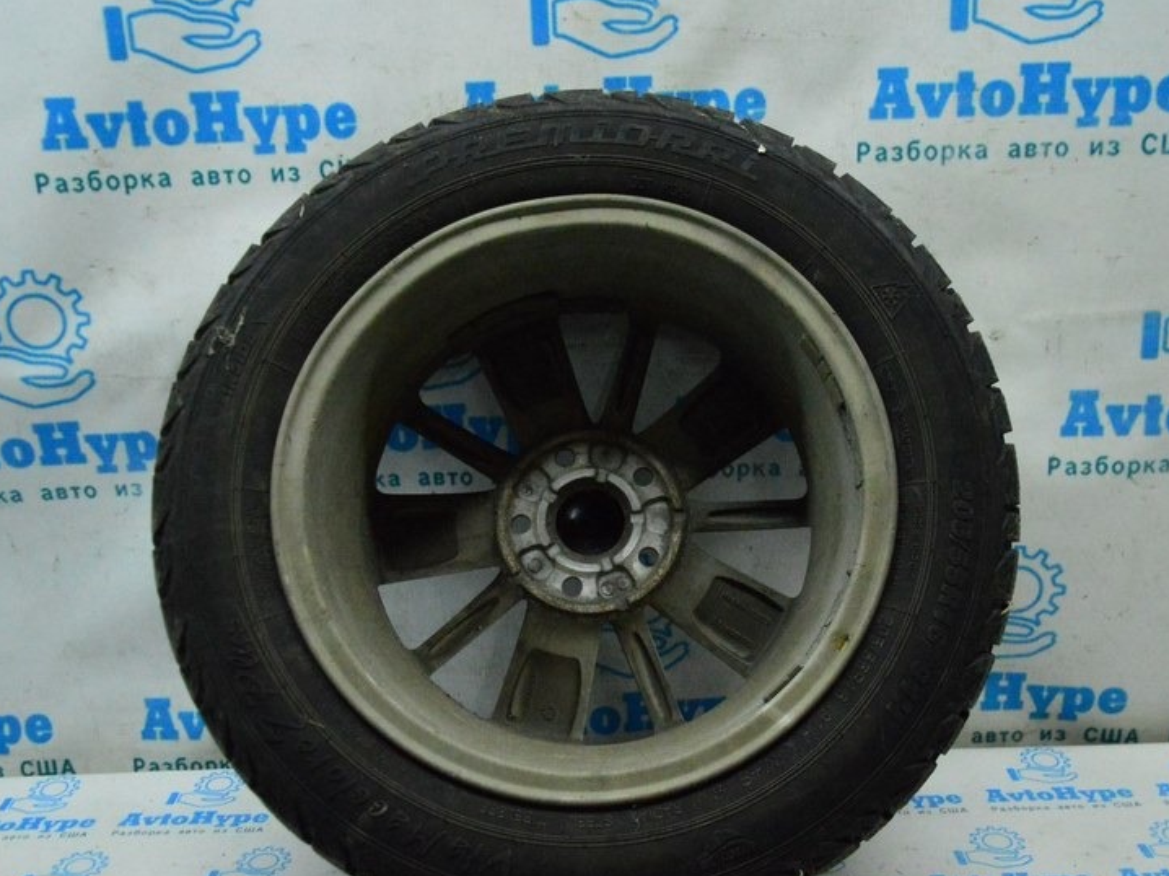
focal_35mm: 37
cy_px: 501
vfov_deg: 38.6
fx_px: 1249
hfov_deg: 50.2
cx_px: 584
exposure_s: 1/1000
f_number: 4
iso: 6400
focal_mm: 18
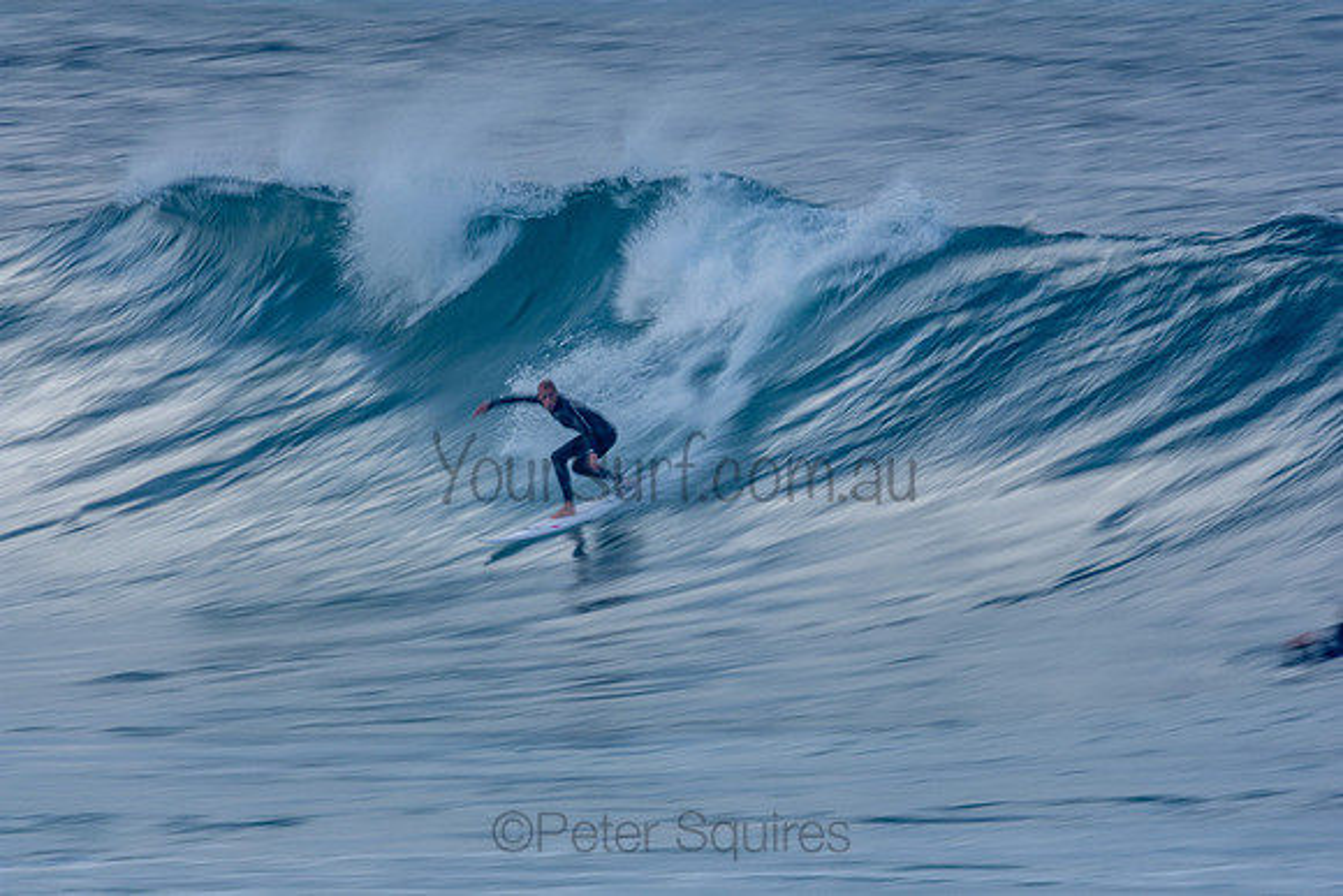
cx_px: 672
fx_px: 26865
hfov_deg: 2.9
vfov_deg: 1.9
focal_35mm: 720
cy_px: 448
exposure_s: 1/25
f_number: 22
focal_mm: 480
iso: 100
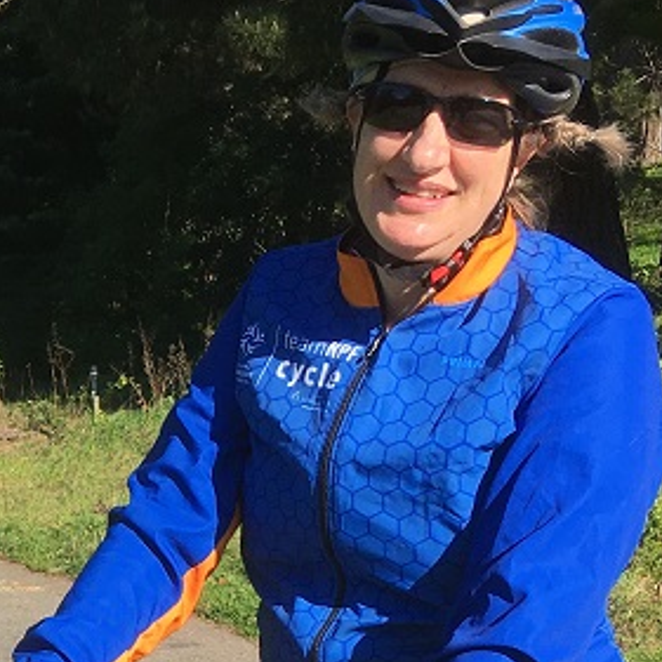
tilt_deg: -15.4
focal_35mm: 92
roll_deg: -0.7
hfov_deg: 18.0
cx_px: -106
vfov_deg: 18.4
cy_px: 664
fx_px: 1991
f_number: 2.2
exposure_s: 1/1202
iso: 25
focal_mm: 4.15
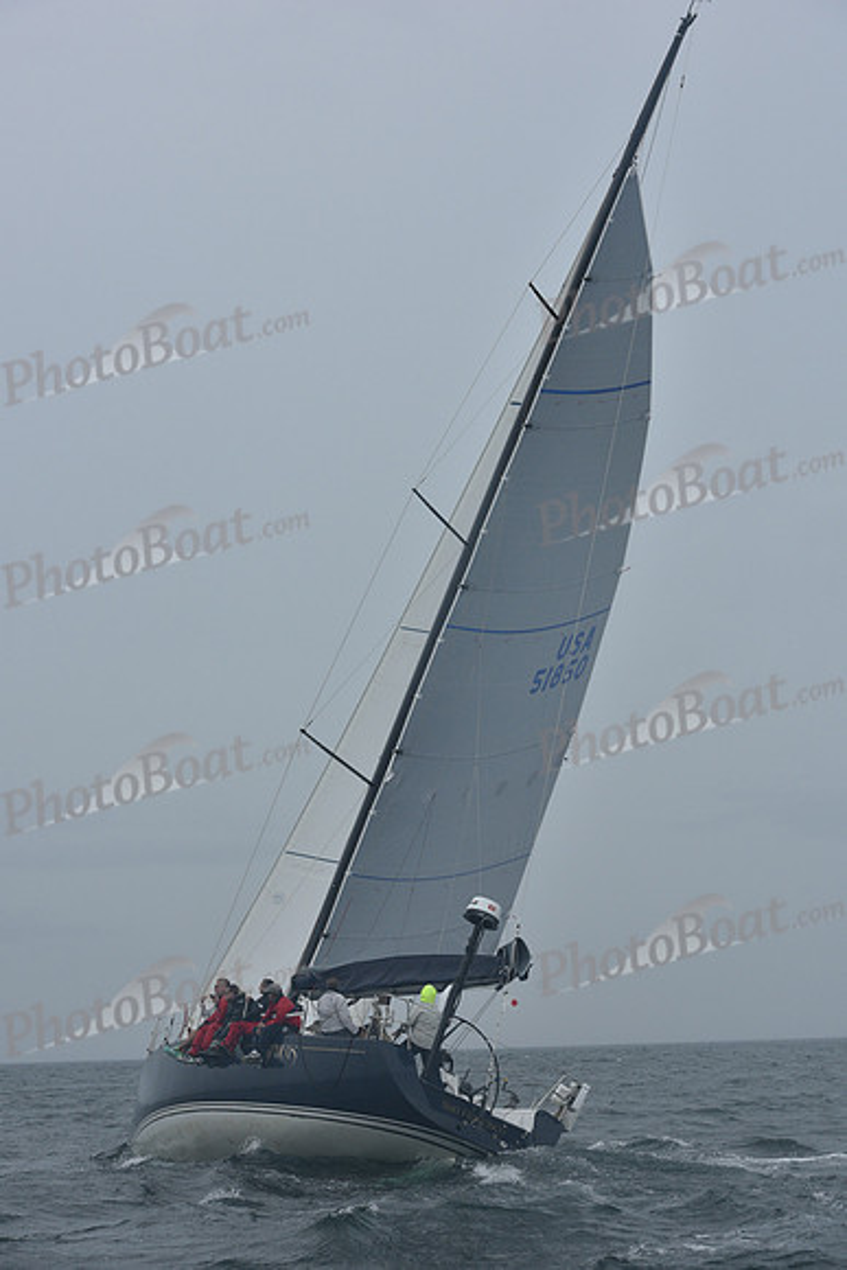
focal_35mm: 78
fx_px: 2751
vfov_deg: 26.0
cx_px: 424
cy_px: 635
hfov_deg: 17.5
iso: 320
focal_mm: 78
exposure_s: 1/1000
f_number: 8
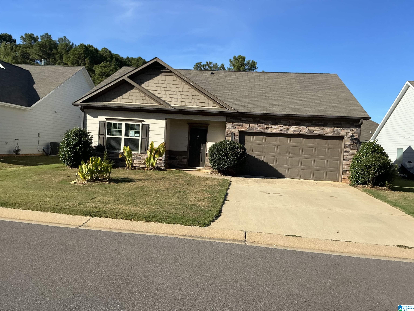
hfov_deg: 63.4
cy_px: 156
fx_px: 335
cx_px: 207
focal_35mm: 28
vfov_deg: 49.7
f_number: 1.8
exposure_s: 1/1577
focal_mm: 3
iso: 25
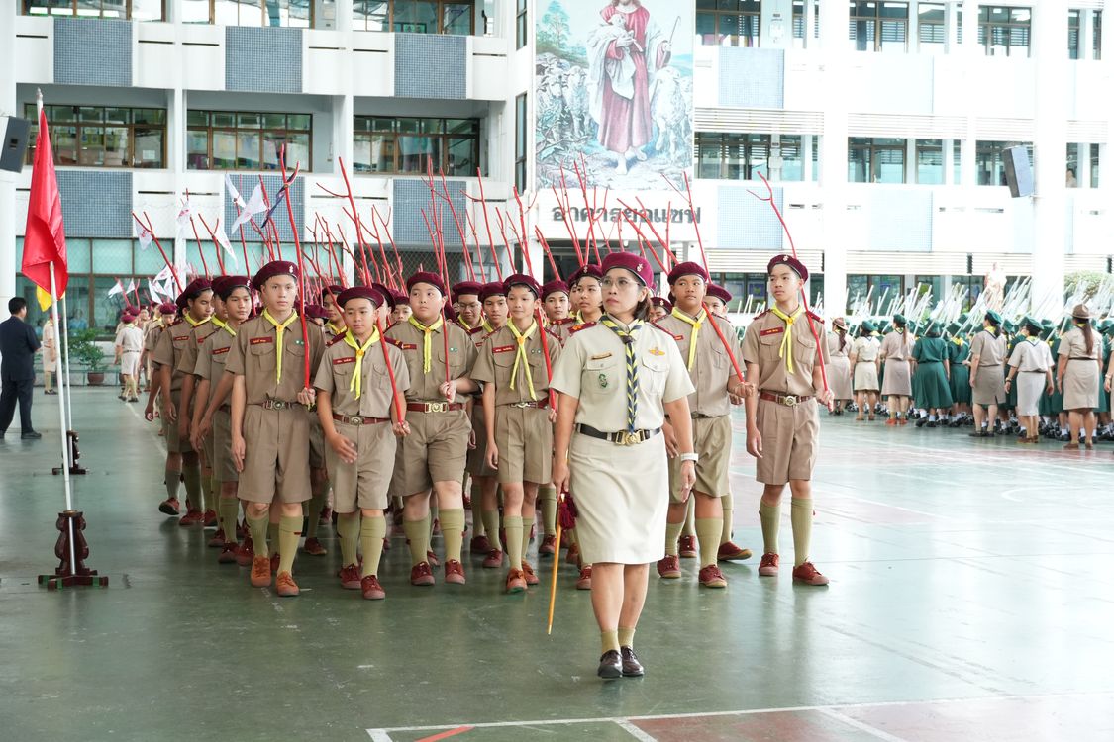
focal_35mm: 63
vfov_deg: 21.6
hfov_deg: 31.9
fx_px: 1949
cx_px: 557
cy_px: 371
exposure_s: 1/160
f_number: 5
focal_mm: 42
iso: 1600
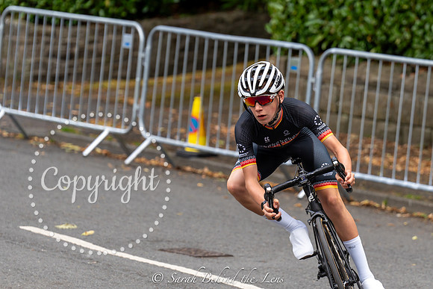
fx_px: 2909
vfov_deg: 5.7
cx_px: 306
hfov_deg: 8.5
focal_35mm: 242
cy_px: 85
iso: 320
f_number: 3.5
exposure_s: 1/640
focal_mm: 171
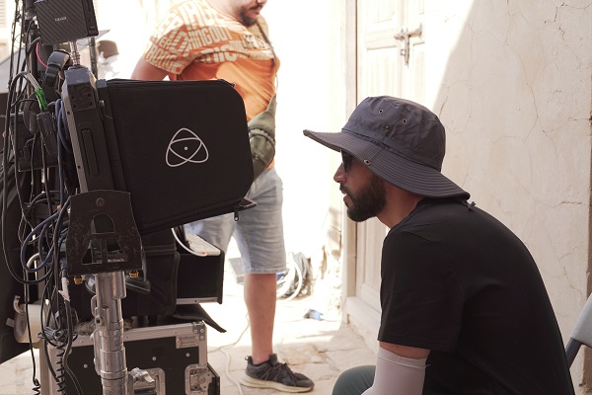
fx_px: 822
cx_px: 296
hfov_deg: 39.6
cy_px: 198
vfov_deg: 27.0
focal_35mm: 50
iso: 200
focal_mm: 50
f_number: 6.3
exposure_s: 1/125
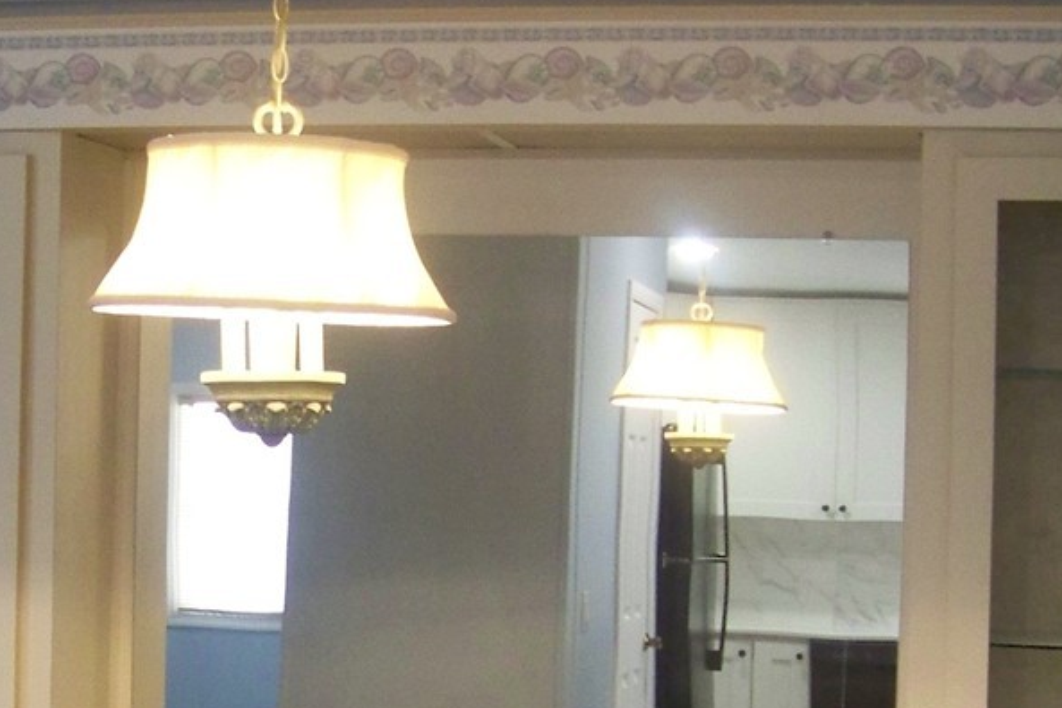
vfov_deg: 13.4
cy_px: 661
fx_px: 2978
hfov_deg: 20.0
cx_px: 247
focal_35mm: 101
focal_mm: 5.85
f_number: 2.8
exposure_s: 1/30
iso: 200
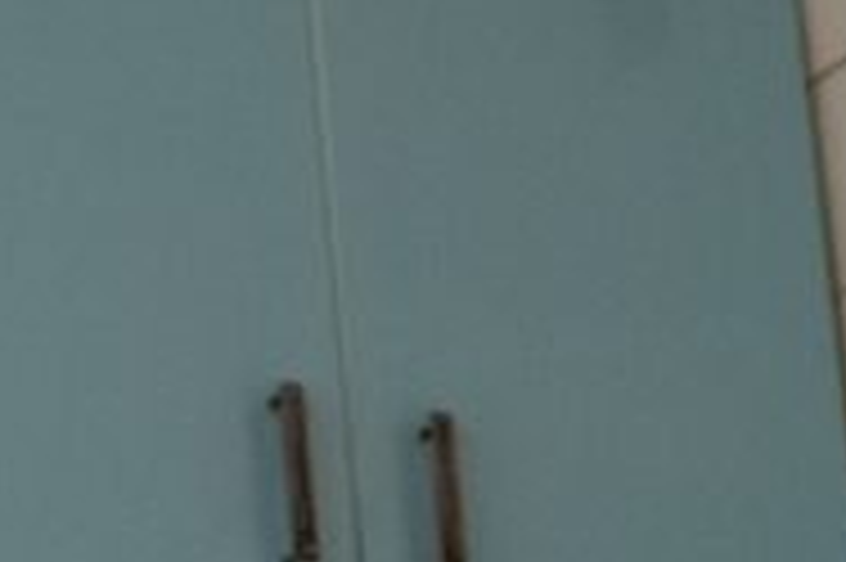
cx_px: -346
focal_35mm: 153
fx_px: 3592
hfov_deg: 12.9
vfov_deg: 8.5
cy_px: 1142
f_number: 4
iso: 1000
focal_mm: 16
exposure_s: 1/250
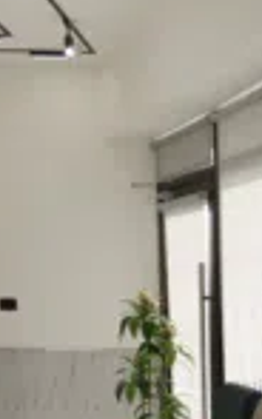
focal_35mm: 78
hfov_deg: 16.2
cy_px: 547
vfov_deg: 23.4
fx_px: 890
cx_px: 302
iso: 120
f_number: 1.6
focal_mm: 4.19
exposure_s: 1/100
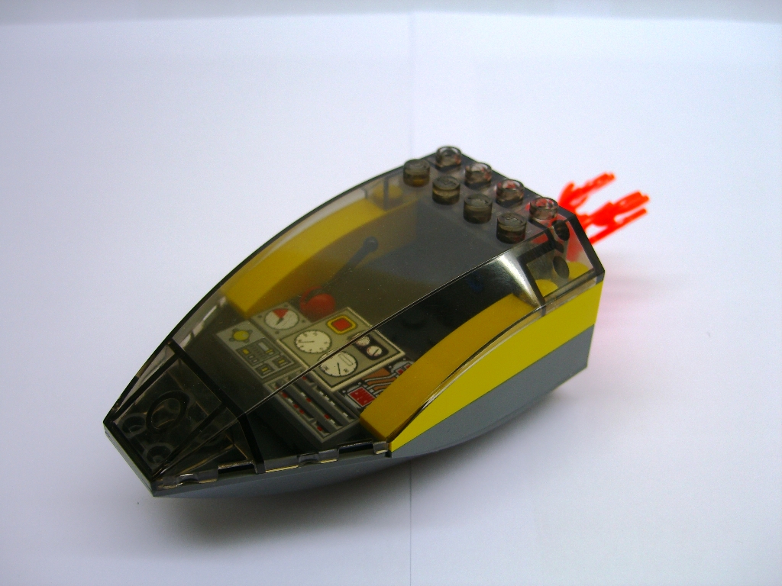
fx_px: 858
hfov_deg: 49.0
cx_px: 391
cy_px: 293
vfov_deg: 37.7
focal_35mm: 38
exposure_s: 1/100
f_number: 2.8
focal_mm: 7.9
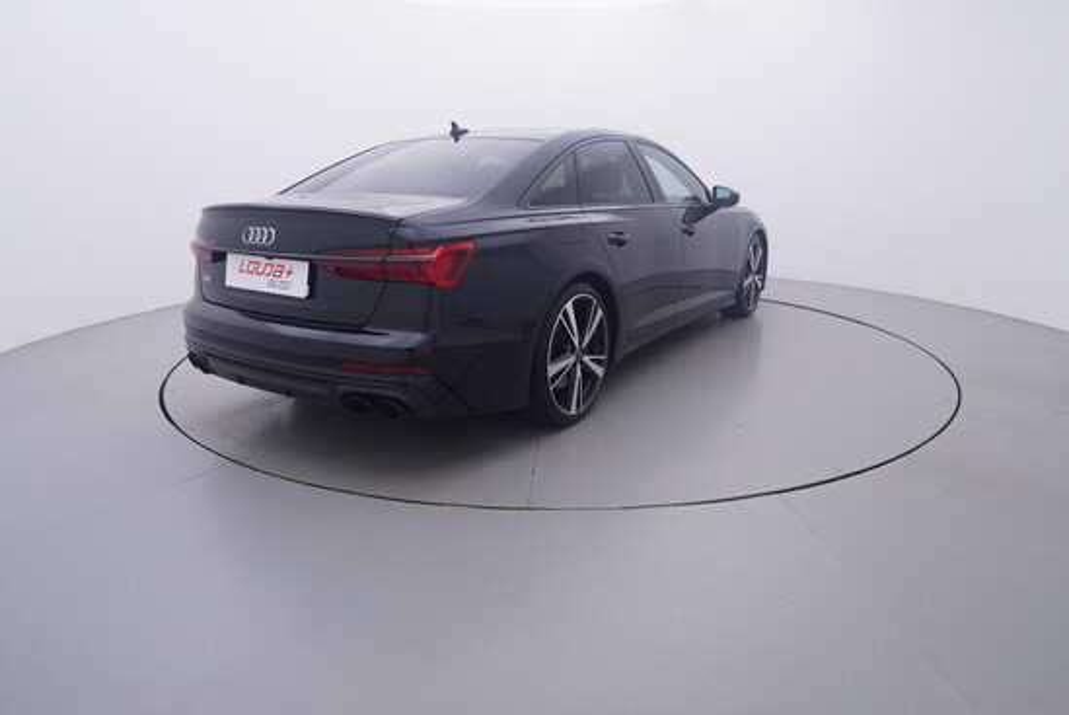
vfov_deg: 56.2
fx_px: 669
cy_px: 358
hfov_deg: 77.3
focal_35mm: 22
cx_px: 534
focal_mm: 15
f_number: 5
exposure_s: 1/80
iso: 200
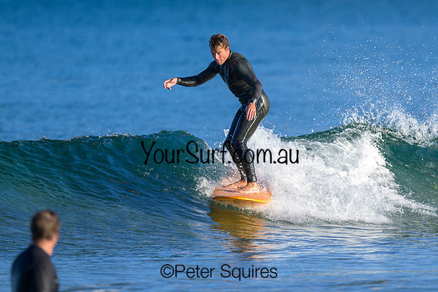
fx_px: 13353
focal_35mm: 1097
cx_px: 278
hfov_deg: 1.9
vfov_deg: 1.3
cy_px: 134
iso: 280
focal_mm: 800
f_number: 6.3
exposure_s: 1/1000
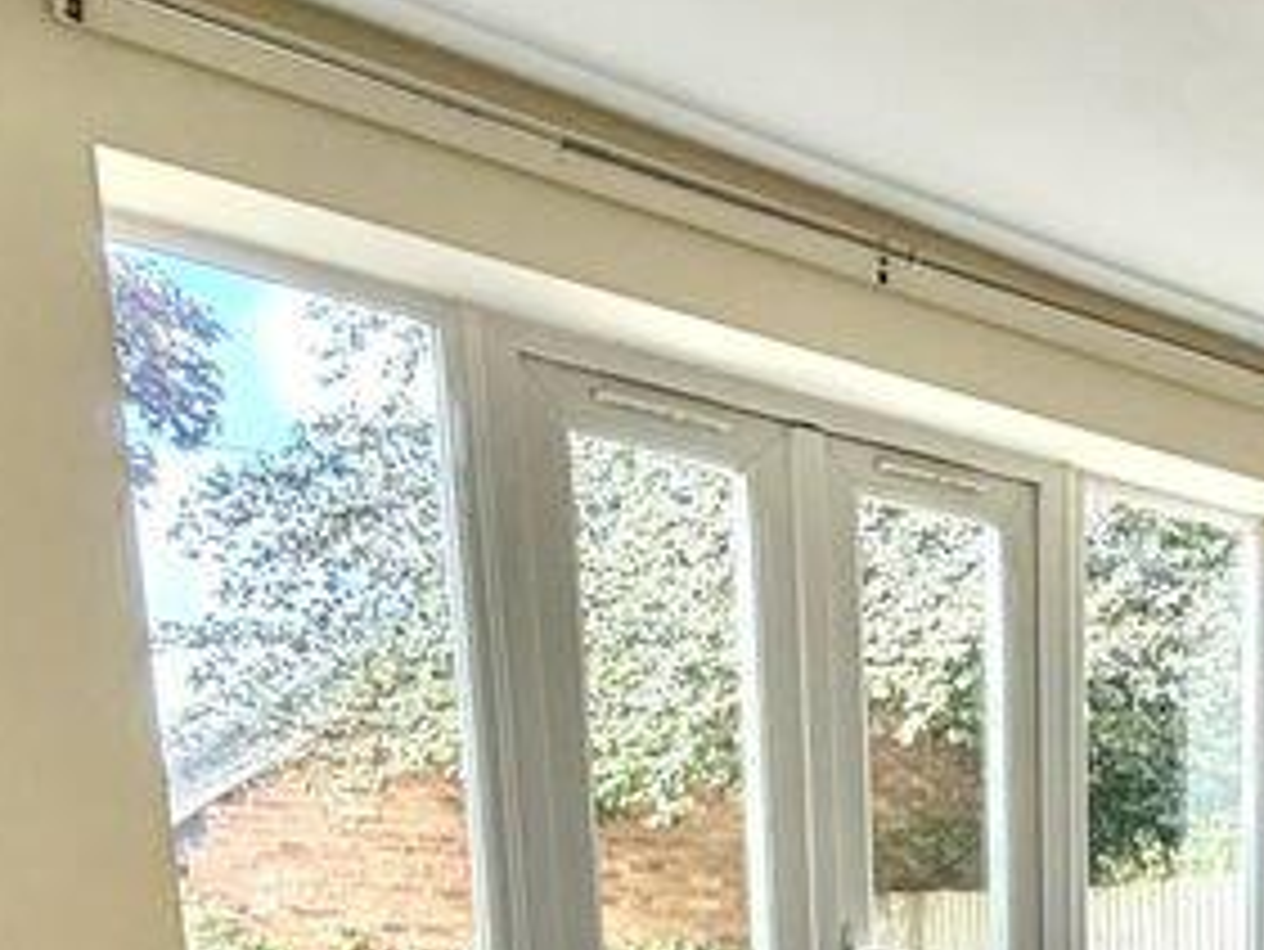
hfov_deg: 33.4
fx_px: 1863
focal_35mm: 51
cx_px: 1336
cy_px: 1409
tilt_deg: -13.4
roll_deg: -1.3
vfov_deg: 23.2
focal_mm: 2.22
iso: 160
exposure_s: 1/121
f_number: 2.2
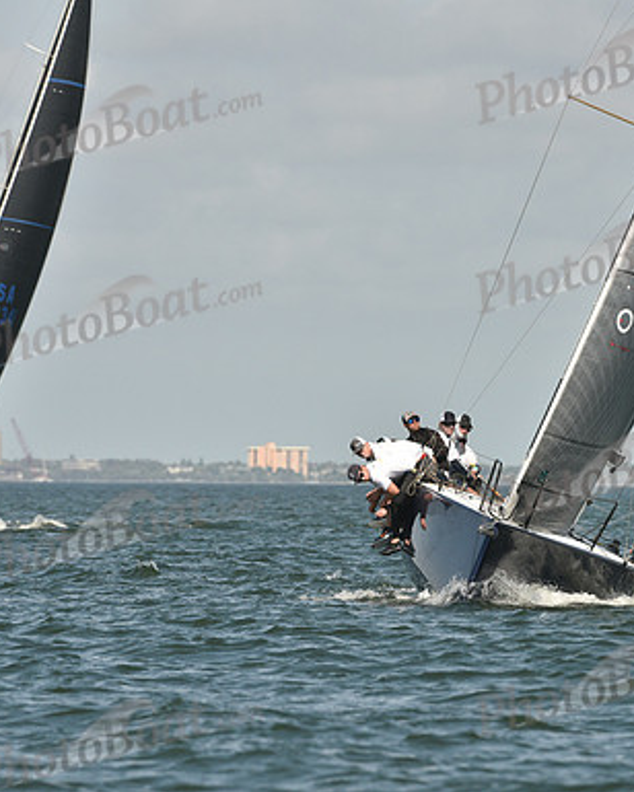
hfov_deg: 2.7
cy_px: 396
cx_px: 371
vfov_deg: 3.4
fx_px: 13275
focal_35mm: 566
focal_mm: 400
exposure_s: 1/1250
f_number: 9
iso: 400
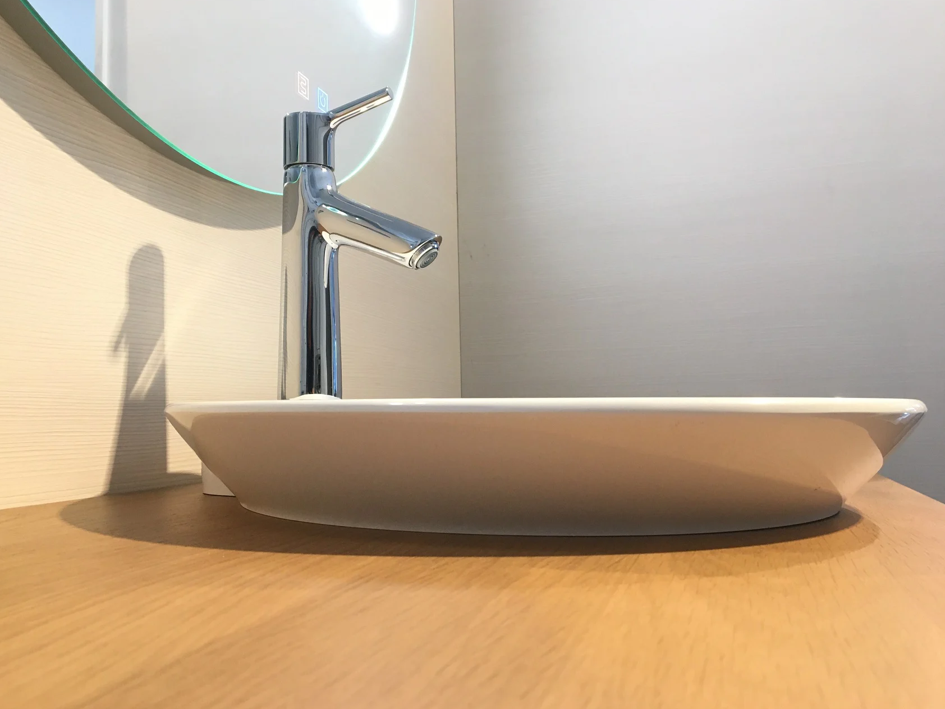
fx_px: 846
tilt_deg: +4.4
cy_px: 353
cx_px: 442
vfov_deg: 45.4
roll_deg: +1.5
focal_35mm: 31
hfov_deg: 58.3
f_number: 2.2
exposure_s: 1/33
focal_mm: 4.15
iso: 125
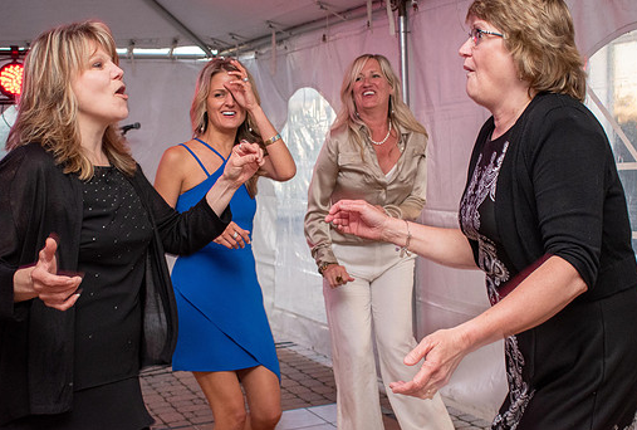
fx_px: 994
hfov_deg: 35.5
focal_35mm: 56
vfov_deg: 24.4
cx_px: 329
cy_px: 197
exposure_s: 1/60
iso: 1400
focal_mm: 30
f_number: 4.2
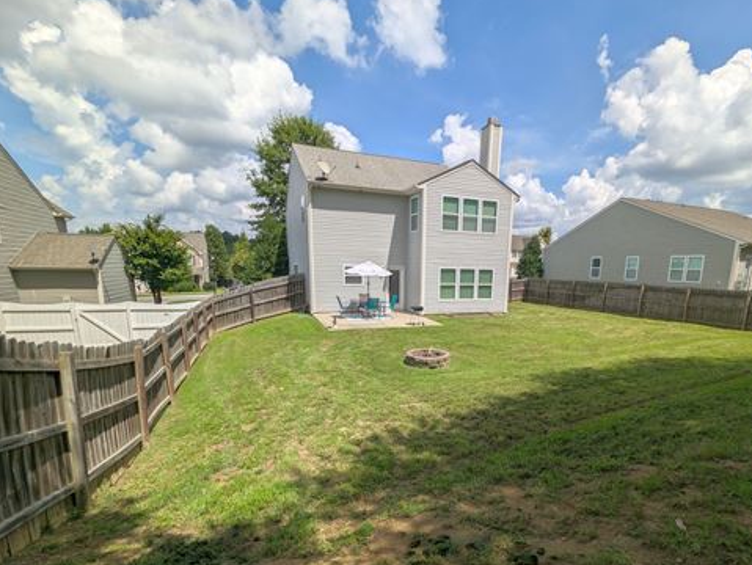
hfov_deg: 94.0
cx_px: 422
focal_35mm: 16
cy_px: 344
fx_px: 348
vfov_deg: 77.1
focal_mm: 2.02
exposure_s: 1/4255
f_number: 1.7
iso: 50
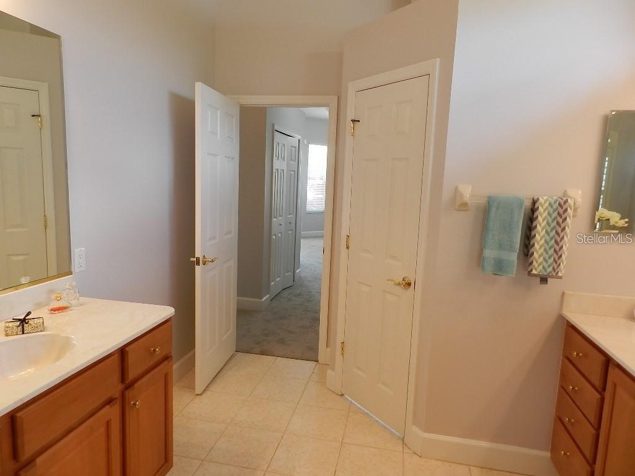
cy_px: 238
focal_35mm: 23
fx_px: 422
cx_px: 318
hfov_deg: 73.9
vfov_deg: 58.9
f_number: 3.4
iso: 160
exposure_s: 1/40
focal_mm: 4
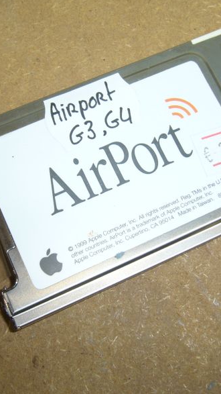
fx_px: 542
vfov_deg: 39.9
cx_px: 114
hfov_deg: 23.0
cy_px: 194
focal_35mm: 52
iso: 80
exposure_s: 1/30
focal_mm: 5.8
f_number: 2.8
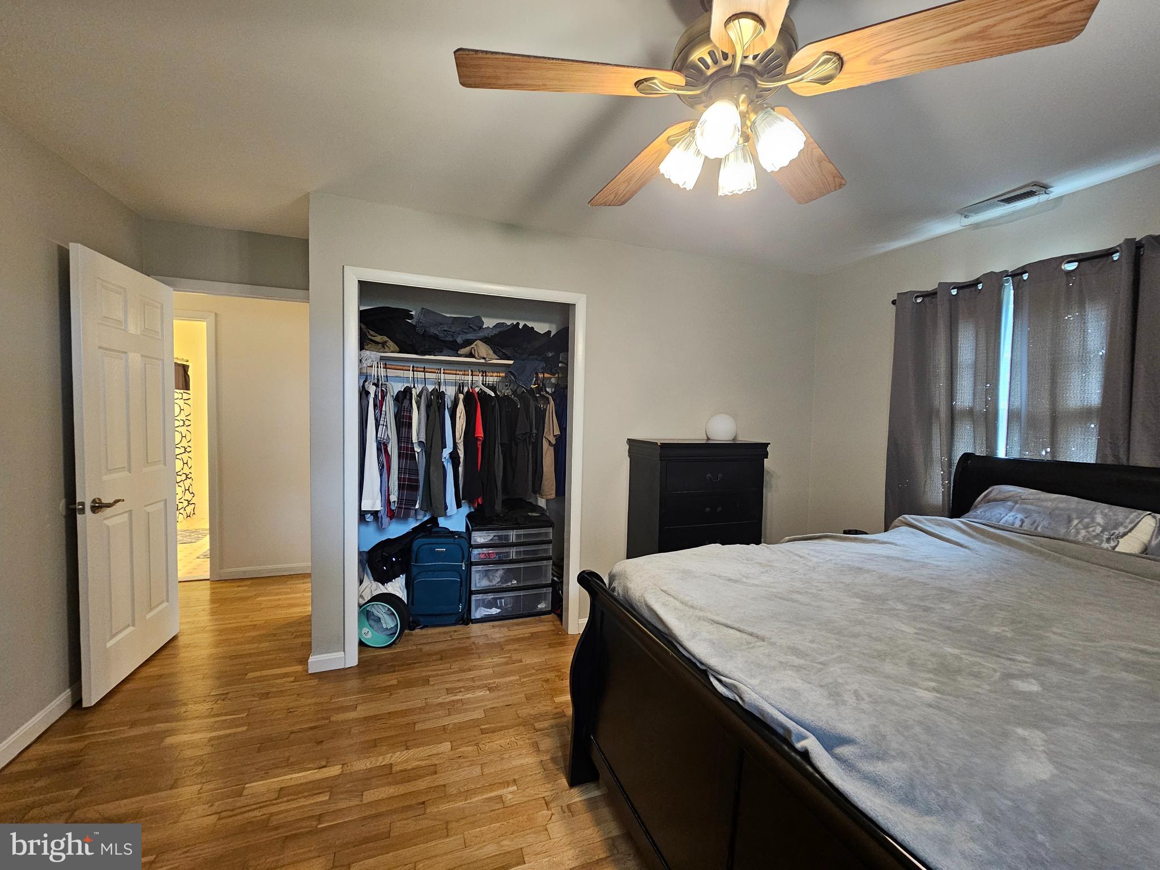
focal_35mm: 13
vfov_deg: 89.9
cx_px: 580
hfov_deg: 106.2
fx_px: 436
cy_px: 435
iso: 320
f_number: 2.2
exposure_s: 1/40
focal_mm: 2.2
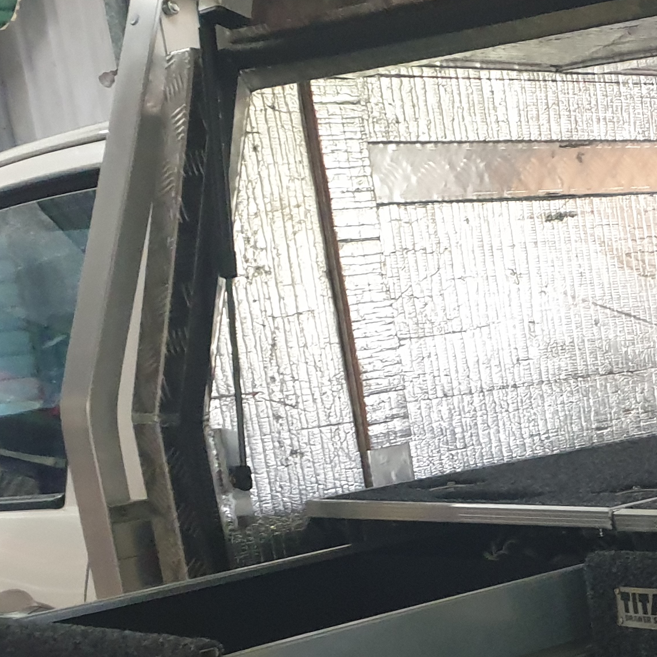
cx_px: 967
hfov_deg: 19.0
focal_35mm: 81
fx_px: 1739
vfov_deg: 20.1
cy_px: 787
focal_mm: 4.3
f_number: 1.5
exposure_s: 1/25
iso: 320
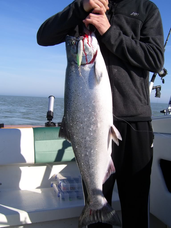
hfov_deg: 38.7
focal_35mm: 37
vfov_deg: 50.1
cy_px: 114
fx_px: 244
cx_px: 86
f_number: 4.8
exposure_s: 1/750
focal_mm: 6
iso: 80
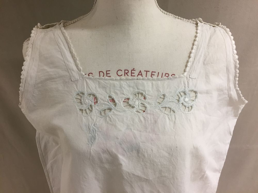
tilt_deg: -28.8
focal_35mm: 29
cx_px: 129
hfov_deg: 61.7
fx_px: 216
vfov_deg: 48.2
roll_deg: -1.6
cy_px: 96
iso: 64
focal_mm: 4.15
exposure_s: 1/33
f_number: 2.2
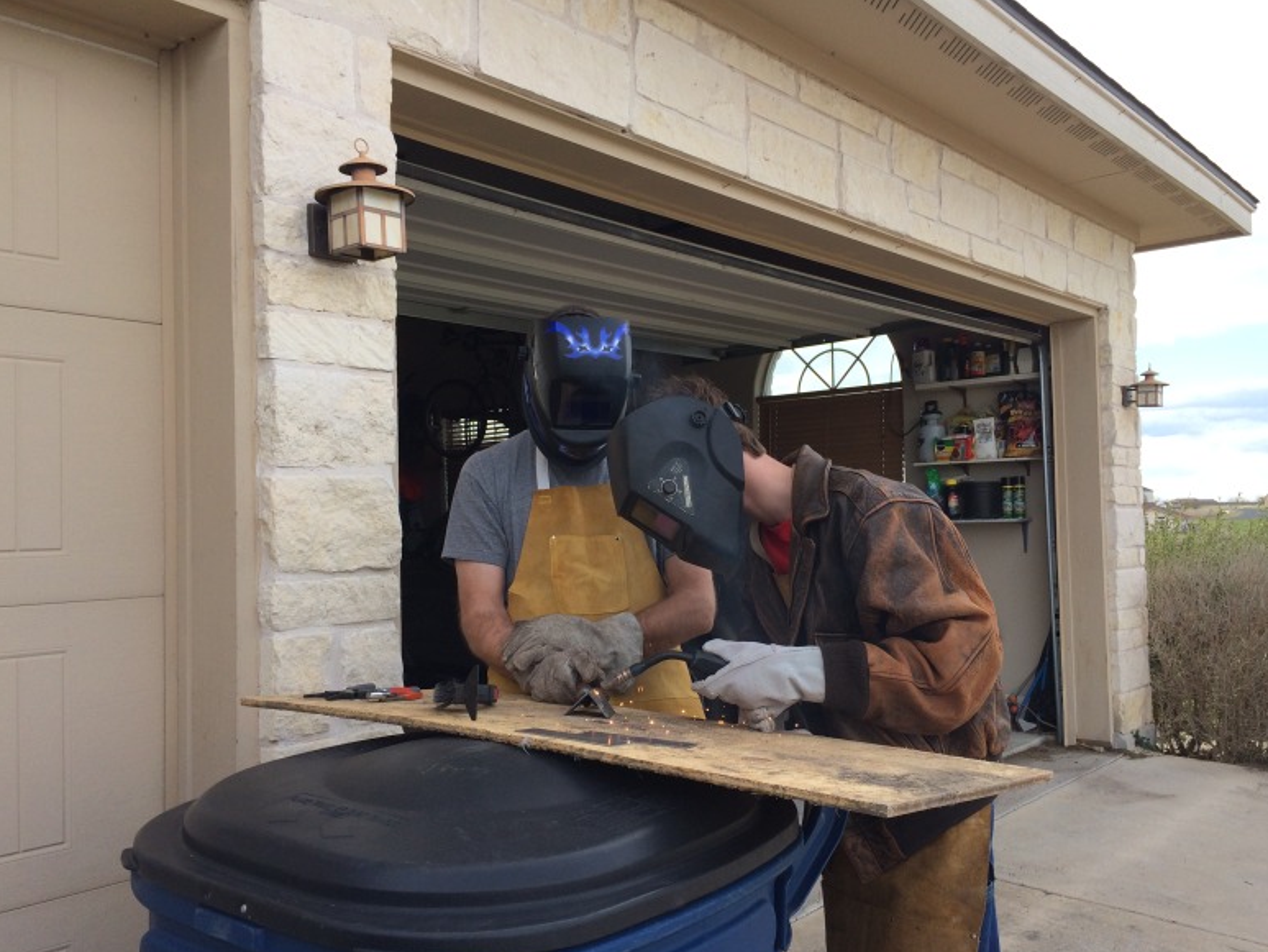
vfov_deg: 46.8
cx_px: 650
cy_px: 489
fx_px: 1099
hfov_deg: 59.9
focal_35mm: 30
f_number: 2.2
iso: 32
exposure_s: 1/436
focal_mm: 4.15
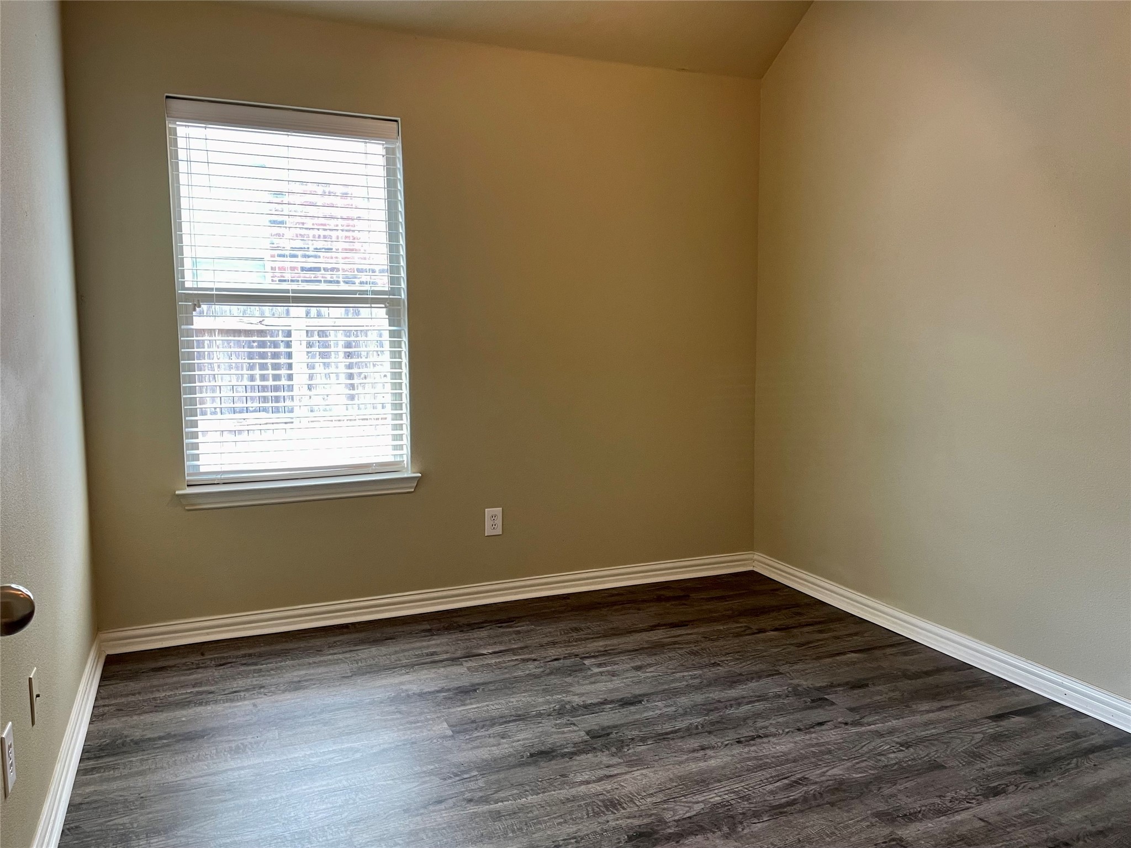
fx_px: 849
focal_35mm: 26
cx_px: 566
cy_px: 424
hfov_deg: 67.3
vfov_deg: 53.1
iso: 100
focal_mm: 4.2
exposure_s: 1/60
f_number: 1.6
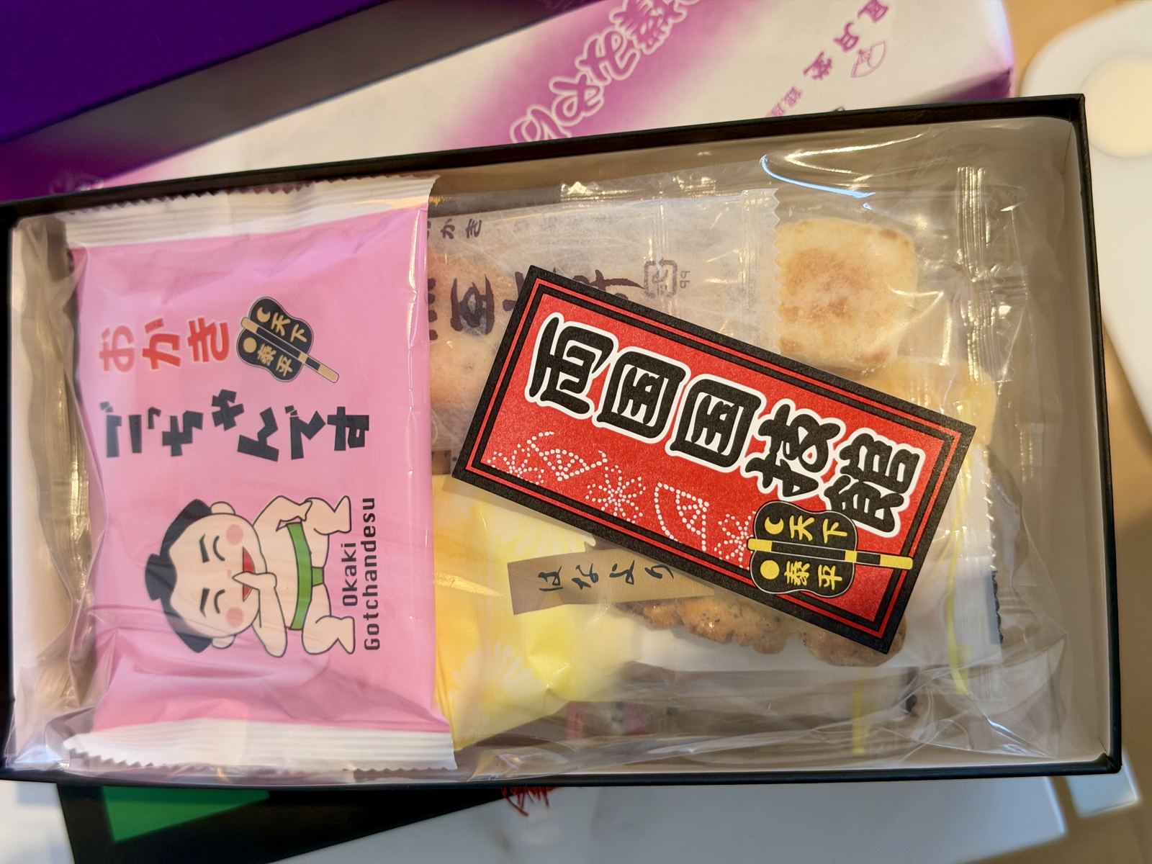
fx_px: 1597
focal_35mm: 48
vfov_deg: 30.3
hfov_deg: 39.7
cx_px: 576
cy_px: 432
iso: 160
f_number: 1.78
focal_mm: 6.76
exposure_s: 1/50
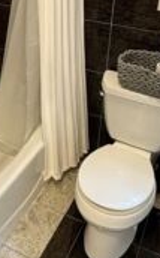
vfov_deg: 42.6
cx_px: 61
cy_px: 74
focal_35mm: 46
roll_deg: -2.4
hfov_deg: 27.8
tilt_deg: -24.8
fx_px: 322
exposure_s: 1/60
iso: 250
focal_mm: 2.22
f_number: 2.2
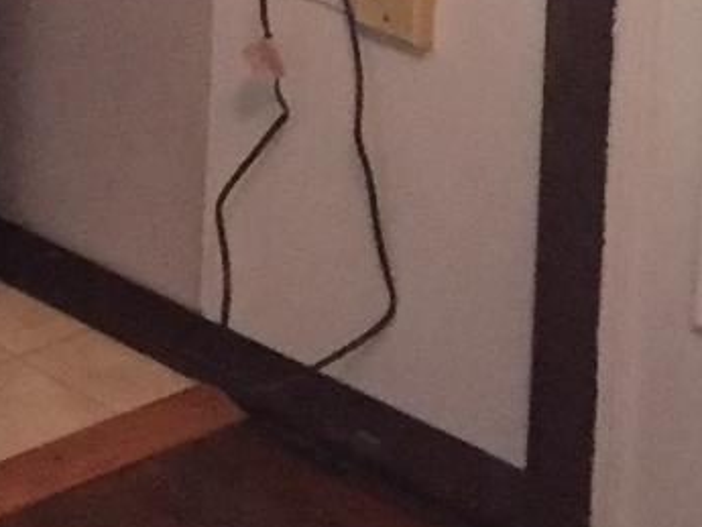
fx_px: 3489
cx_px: -857
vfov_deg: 7.9
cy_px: -810
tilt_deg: -8.9
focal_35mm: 172
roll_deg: -1.3
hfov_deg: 10.3
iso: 320
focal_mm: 4.15
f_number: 2.2
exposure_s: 1/30
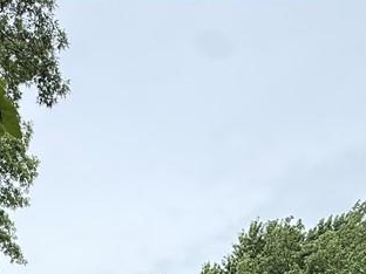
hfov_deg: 40.3
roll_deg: -3.2
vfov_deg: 23.3
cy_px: 441
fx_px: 486
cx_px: 101
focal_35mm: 46
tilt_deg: +6.1
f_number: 2.2
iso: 64
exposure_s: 1/1001
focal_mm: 2.22
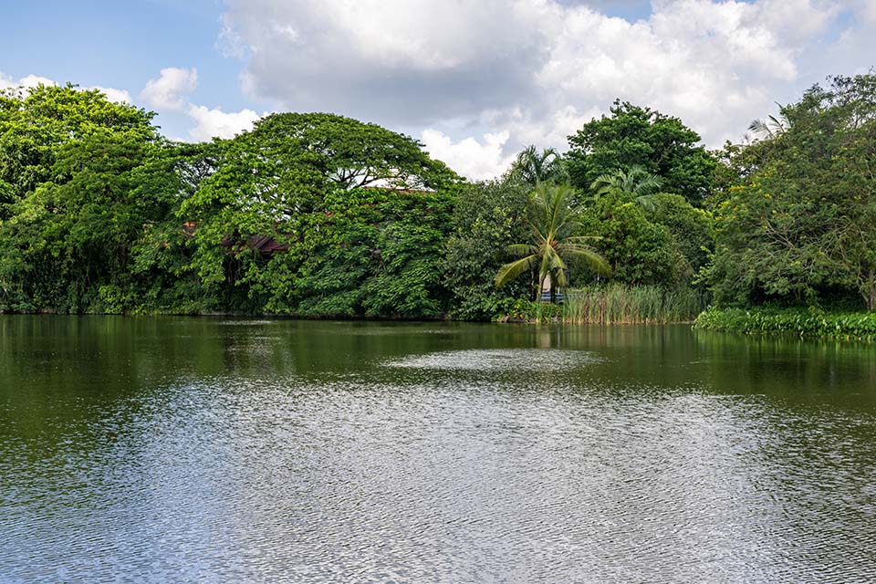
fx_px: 1095
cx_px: 438
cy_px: 292
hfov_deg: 43.6
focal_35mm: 45
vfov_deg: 29.9
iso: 320
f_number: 11
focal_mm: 45
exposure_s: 1/200
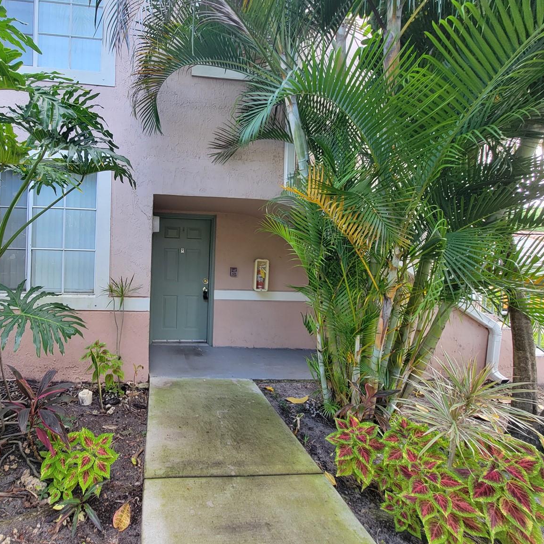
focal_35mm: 16
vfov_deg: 87.4
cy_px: 261
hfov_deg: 83.6
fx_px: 284
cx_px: 169
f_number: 2.2
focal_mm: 2.2
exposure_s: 1/60
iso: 50
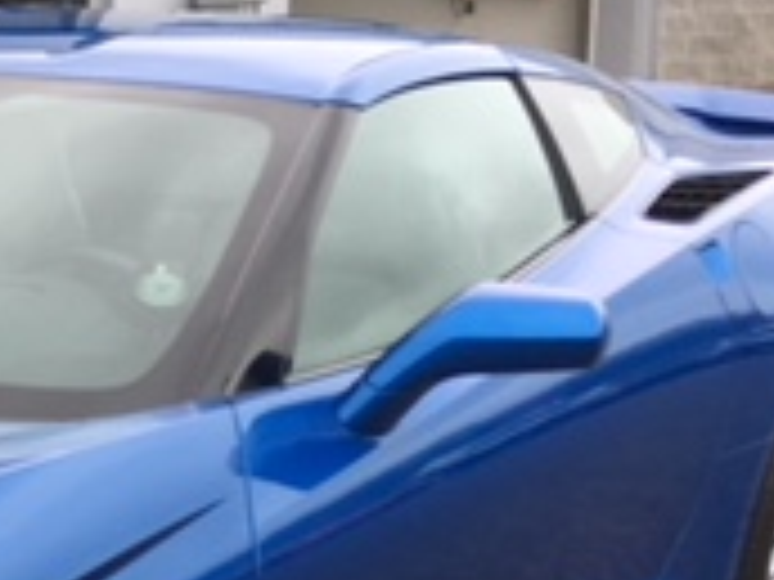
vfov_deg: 13.6
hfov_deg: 15.7
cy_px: 477
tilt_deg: -7.6
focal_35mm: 108
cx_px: -603
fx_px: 2415
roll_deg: +1.2
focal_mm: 4.15
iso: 25
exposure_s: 1/259
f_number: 2.2
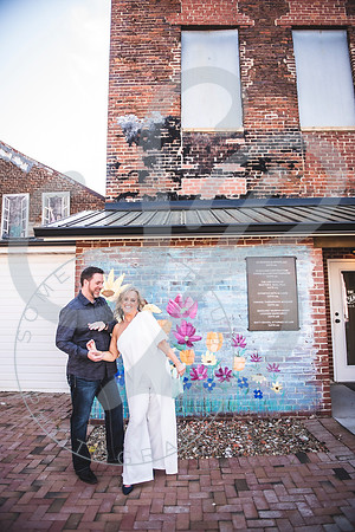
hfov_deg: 53.1
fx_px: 355
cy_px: 266
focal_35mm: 24
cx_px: 178
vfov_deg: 73.7
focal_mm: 24
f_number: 2.8
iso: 100
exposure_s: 1/400
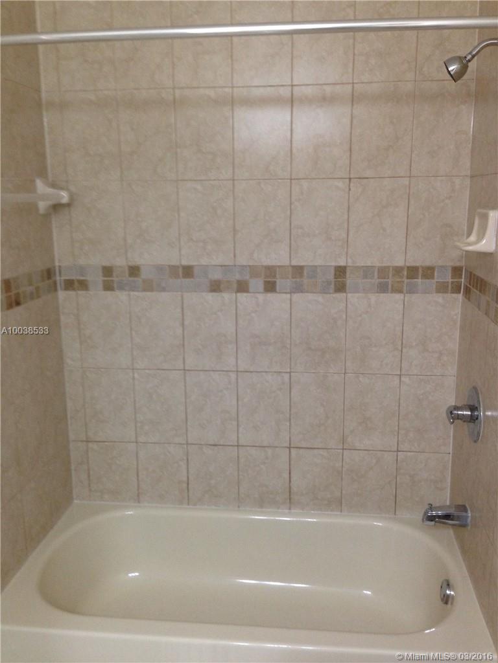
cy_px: 332
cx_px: 249
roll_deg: +0.4
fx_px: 633
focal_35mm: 33
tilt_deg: -10.3
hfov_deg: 42.9
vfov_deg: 55.4
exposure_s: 1/20
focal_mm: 4.12
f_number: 2.4
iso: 125
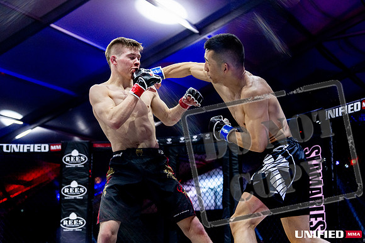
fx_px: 605
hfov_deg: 33.5
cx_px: 219
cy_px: 114
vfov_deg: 22.8
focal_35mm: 60
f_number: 2.8
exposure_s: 1/1250
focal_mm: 47
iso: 3200
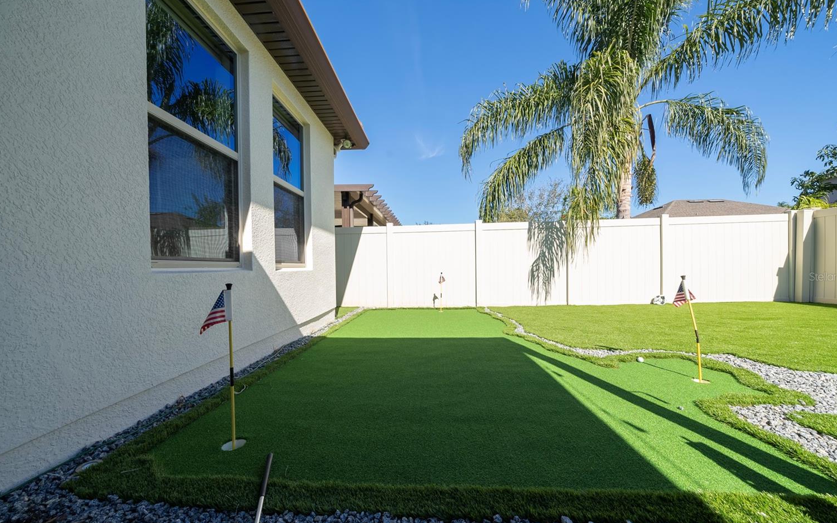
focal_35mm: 13
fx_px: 297
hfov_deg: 109.4
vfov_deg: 82.7
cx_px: 414
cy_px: 276
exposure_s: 1/60
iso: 125
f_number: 11
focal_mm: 12
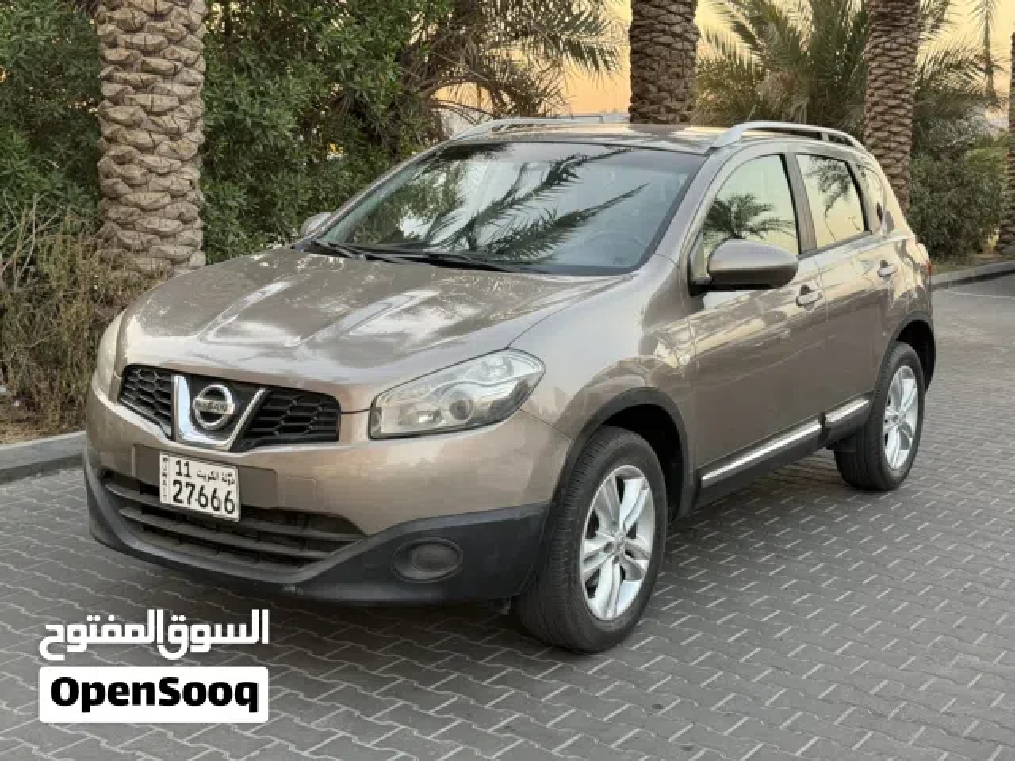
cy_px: 380
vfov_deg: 30.3
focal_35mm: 48
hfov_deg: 39.7
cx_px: 508
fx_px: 1407
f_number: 1.78
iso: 100
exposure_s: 1/88
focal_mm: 6.76
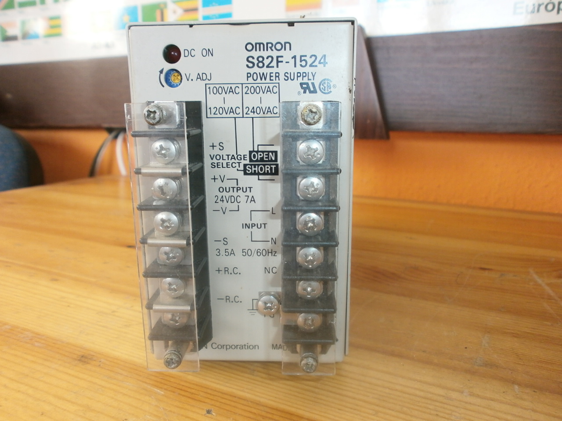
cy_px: 210
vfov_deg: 51.4
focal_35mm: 27
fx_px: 438
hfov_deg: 65.3
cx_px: 281
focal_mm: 4.8
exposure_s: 1/30
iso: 125
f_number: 2.9
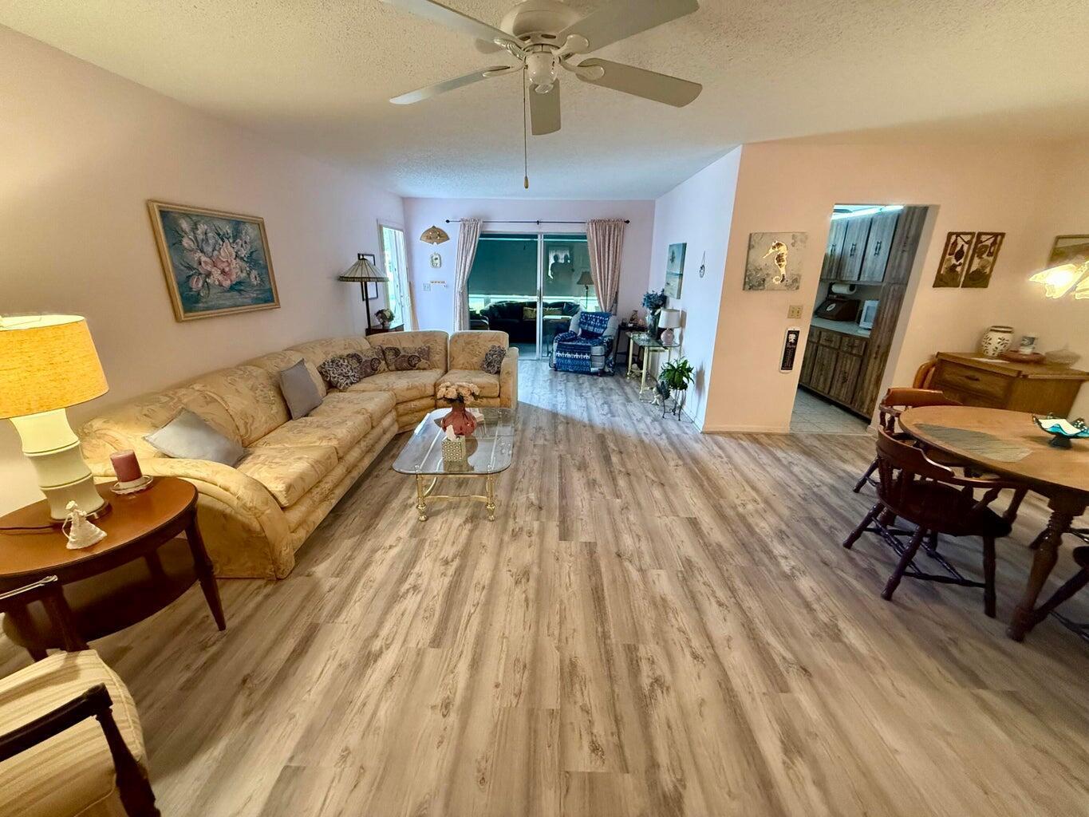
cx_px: 544
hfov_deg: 102.1
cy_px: 408
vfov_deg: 85.7
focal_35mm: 14
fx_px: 440
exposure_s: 1/60
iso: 800
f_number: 2.2
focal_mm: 2.22
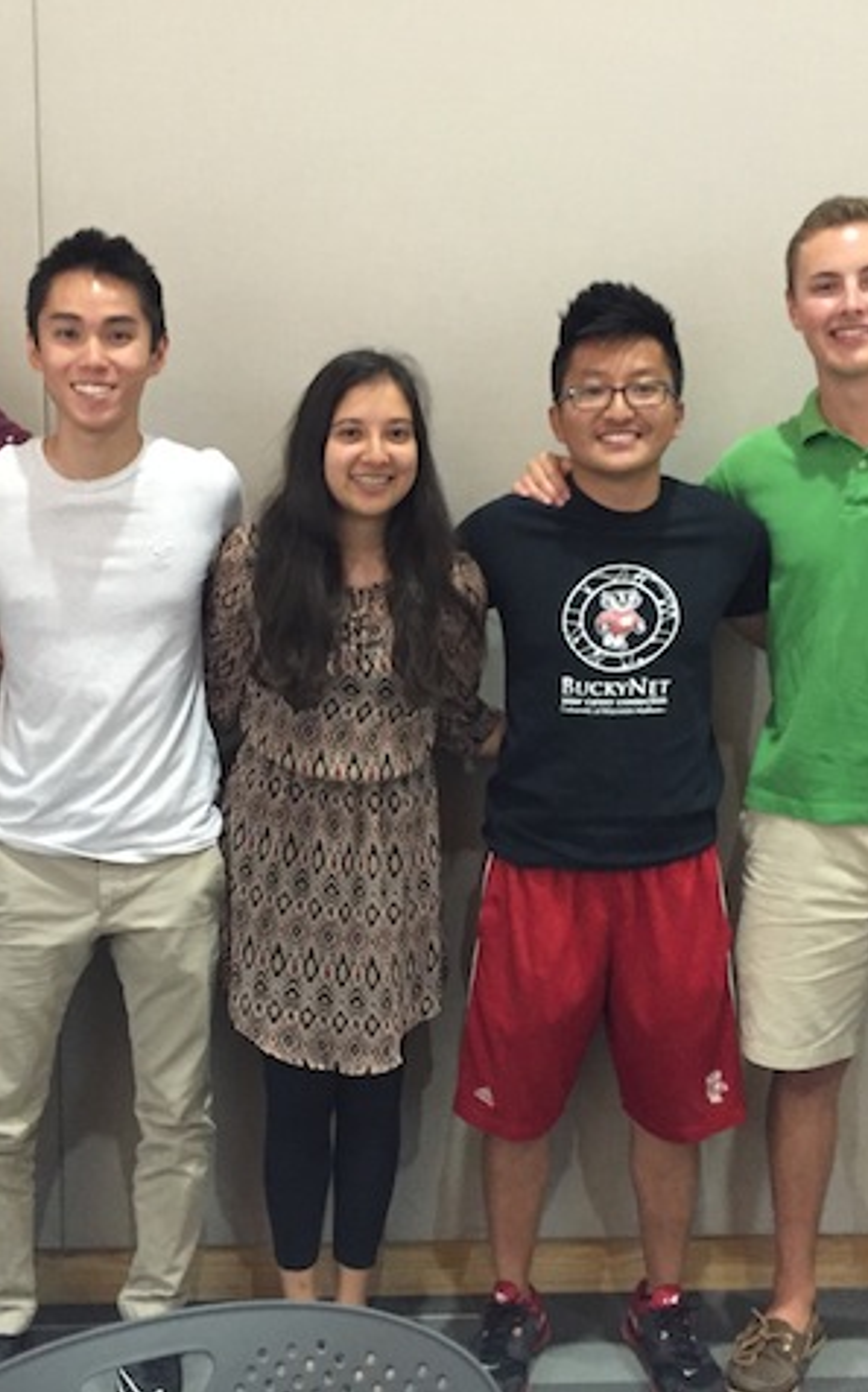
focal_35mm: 42
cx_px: 339
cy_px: 708
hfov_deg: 30.4
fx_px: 1592
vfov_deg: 47.2
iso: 250
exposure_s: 1/15
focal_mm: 4.15
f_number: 2.2
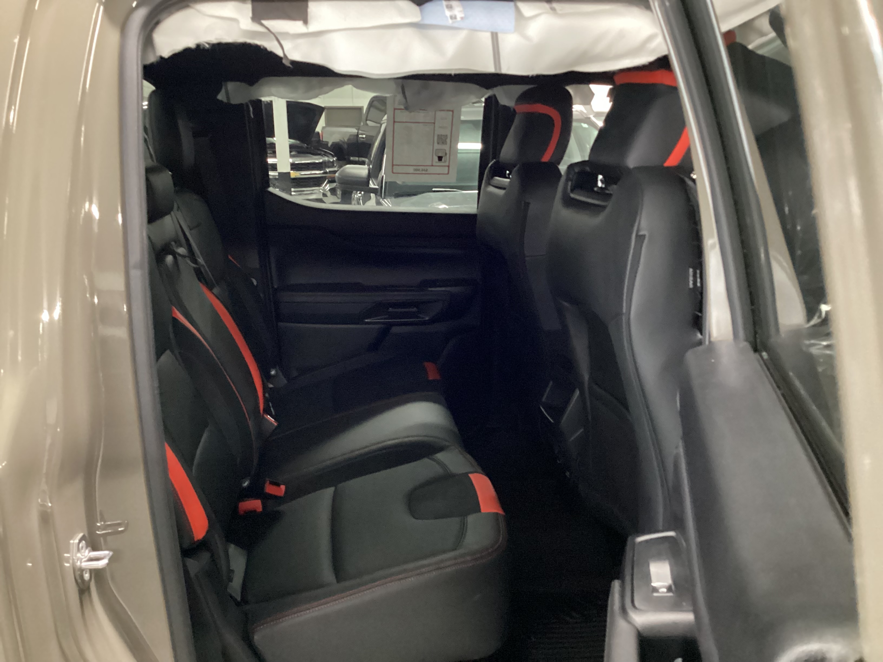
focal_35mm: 31
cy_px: 331
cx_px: 442
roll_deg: +0.0
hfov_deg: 58.4
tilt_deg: -15.7
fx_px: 791
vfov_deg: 45.4
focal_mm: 3.3
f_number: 2.4
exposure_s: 1/17
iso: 800
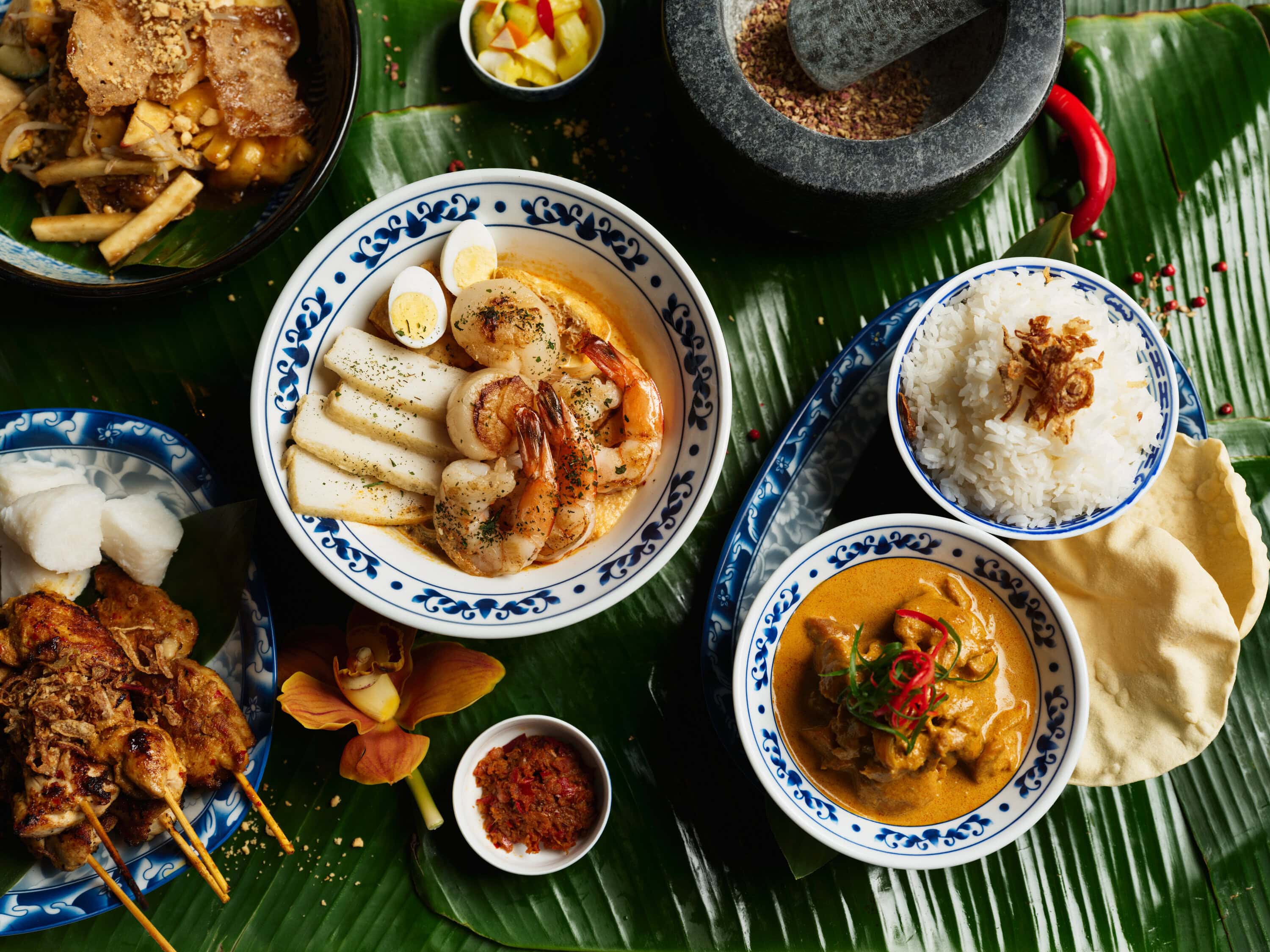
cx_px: 635
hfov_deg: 42.9
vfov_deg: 32.9
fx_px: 1614
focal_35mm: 44
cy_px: 476
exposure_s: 1/125
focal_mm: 55.5
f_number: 5
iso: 40
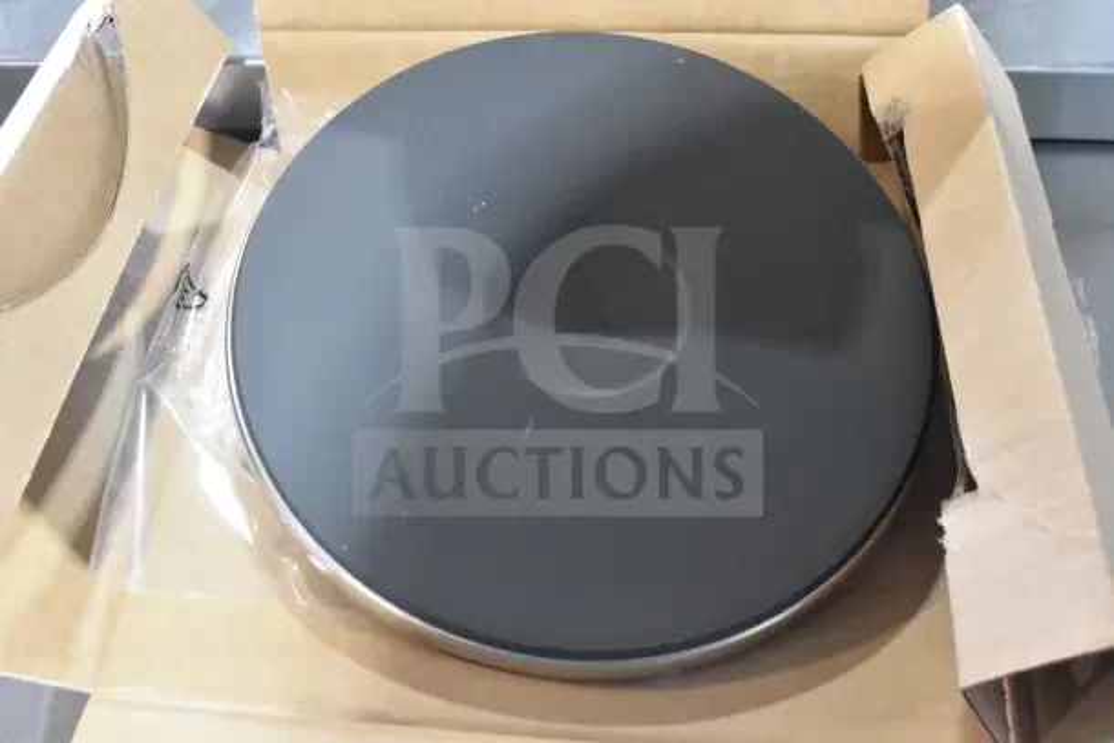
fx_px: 1207
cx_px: 557
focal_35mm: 39
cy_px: 372
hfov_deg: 49.5
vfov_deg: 34.2
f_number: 6.3
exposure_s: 1/160
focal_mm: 26
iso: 6400
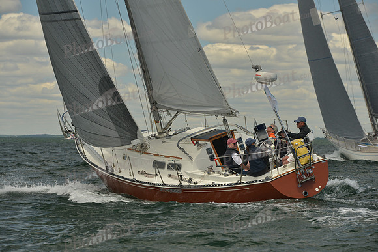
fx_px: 1628
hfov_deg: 13.2
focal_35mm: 155
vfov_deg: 8.9
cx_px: 189
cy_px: 126
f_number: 7.1
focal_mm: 155
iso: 400
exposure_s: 1/800
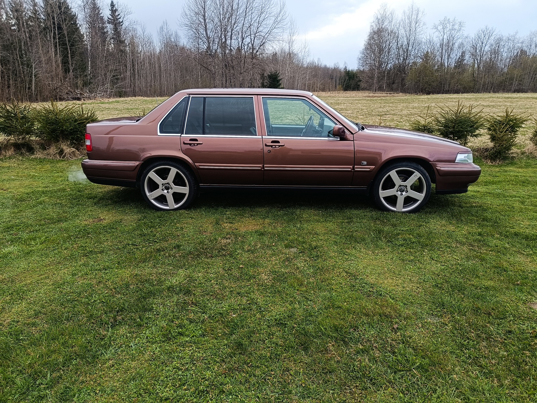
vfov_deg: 56.8
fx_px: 372
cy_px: 202
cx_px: 268
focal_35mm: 24
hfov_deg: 71.6
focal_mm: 5.59
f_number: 1.88
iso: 52
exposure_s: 1/403
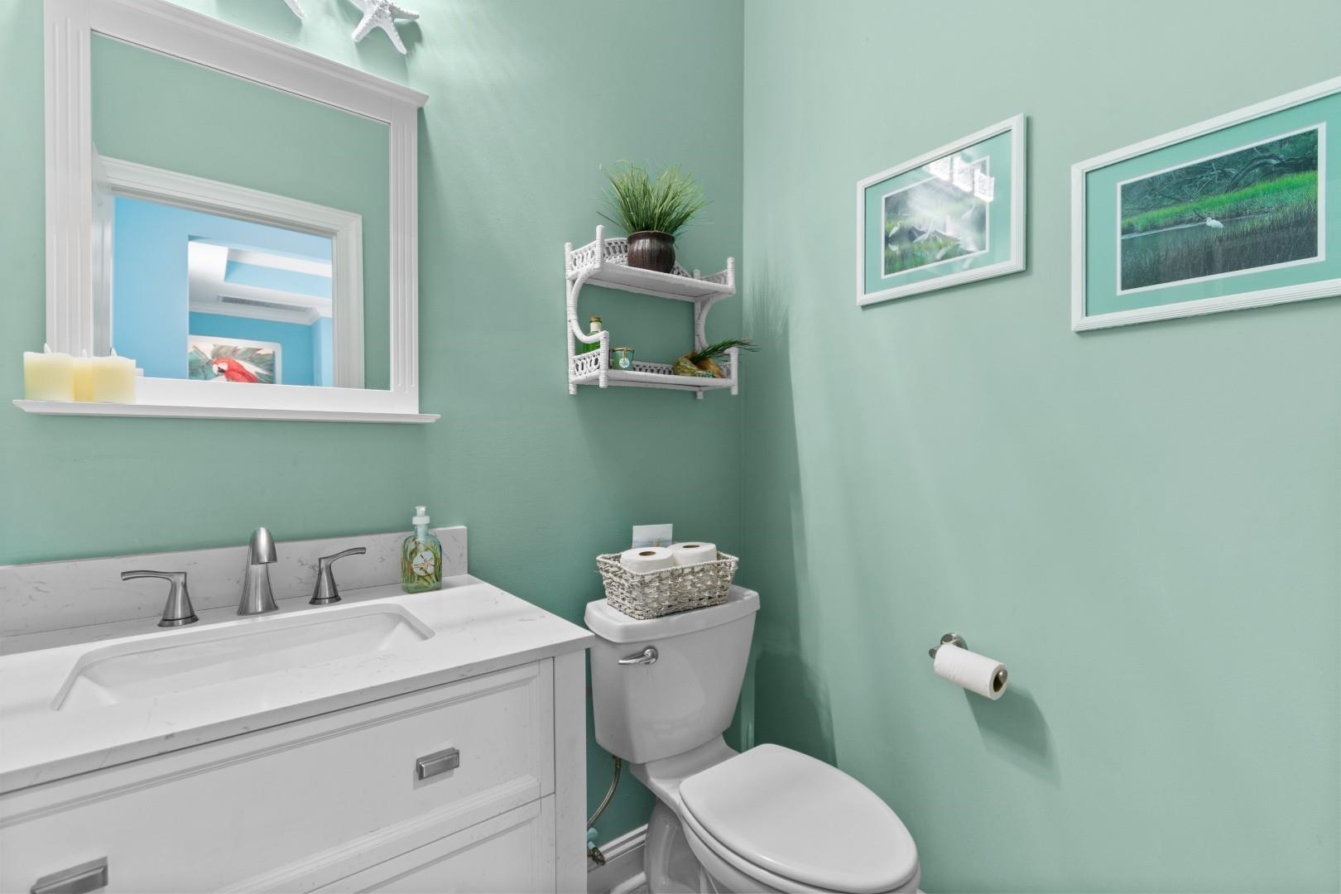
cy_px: 447
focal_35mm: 15
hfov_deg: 100.4
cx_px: 670
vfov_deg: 77.3
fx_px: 559
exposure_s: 1/5
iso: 100
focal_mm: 10
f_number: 4.5
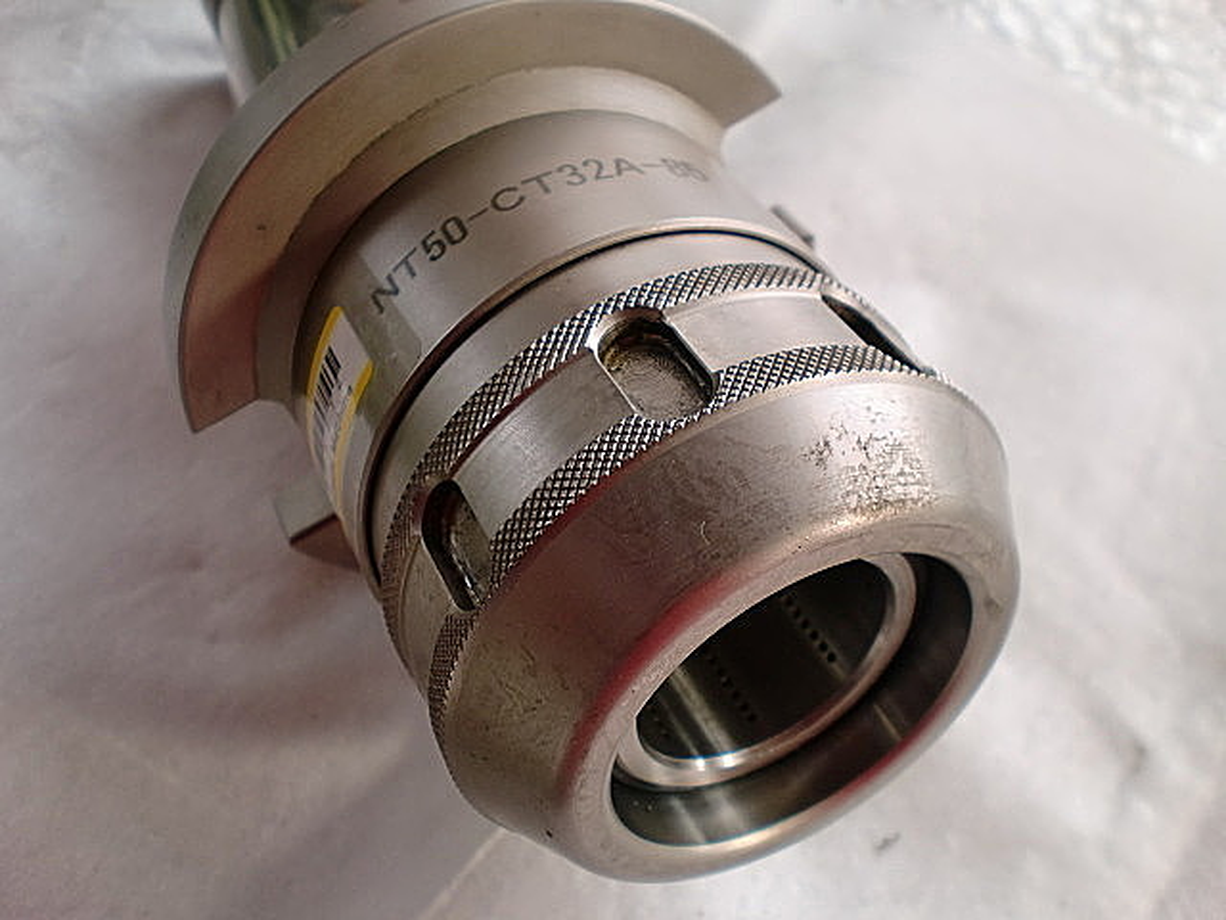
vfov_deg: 40.7
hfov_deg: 52.6
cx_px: 613
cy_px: 460
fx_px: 1240
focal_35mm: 35
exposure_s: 1/80
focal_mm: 6.3
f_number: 3.1
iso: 64
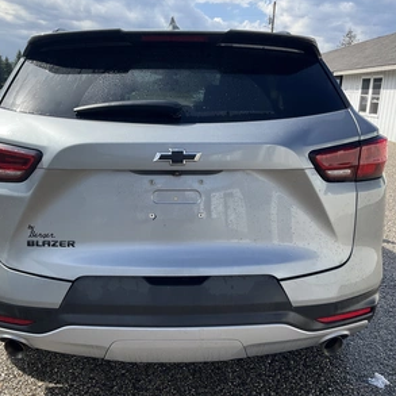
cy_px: 196
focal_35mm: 35
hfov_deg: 47.2
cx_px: 178
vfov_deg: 47.2
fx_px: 453
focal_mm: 3
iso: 25
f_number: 1.8
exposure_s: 1/1076
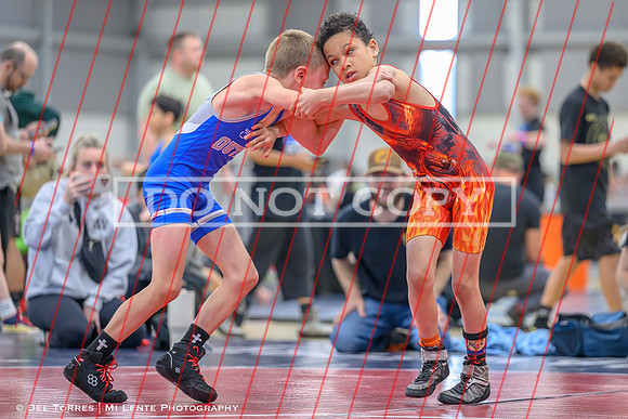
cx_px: 332
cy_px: 185
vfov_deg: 8.0
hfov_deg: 12.0
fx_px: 2992
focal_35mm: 172
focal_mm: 150
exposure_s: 1/640
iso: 2500
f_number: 2.8
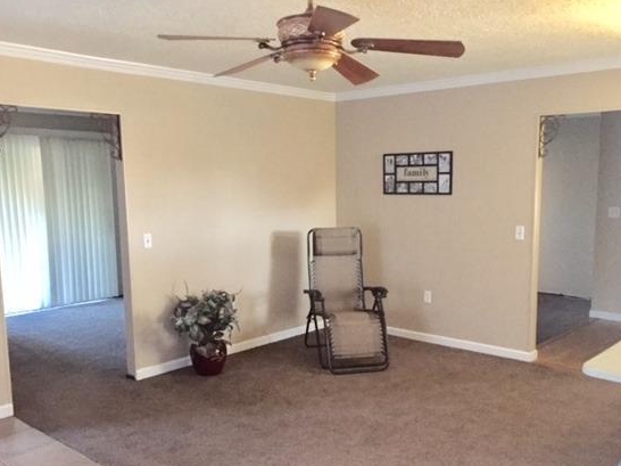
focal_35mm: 34
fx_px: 610
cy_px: 271
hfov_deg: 53.9
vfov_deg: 41.6
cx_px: 334
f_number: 2.2
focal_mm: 4.15
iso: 400
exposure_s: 1/15
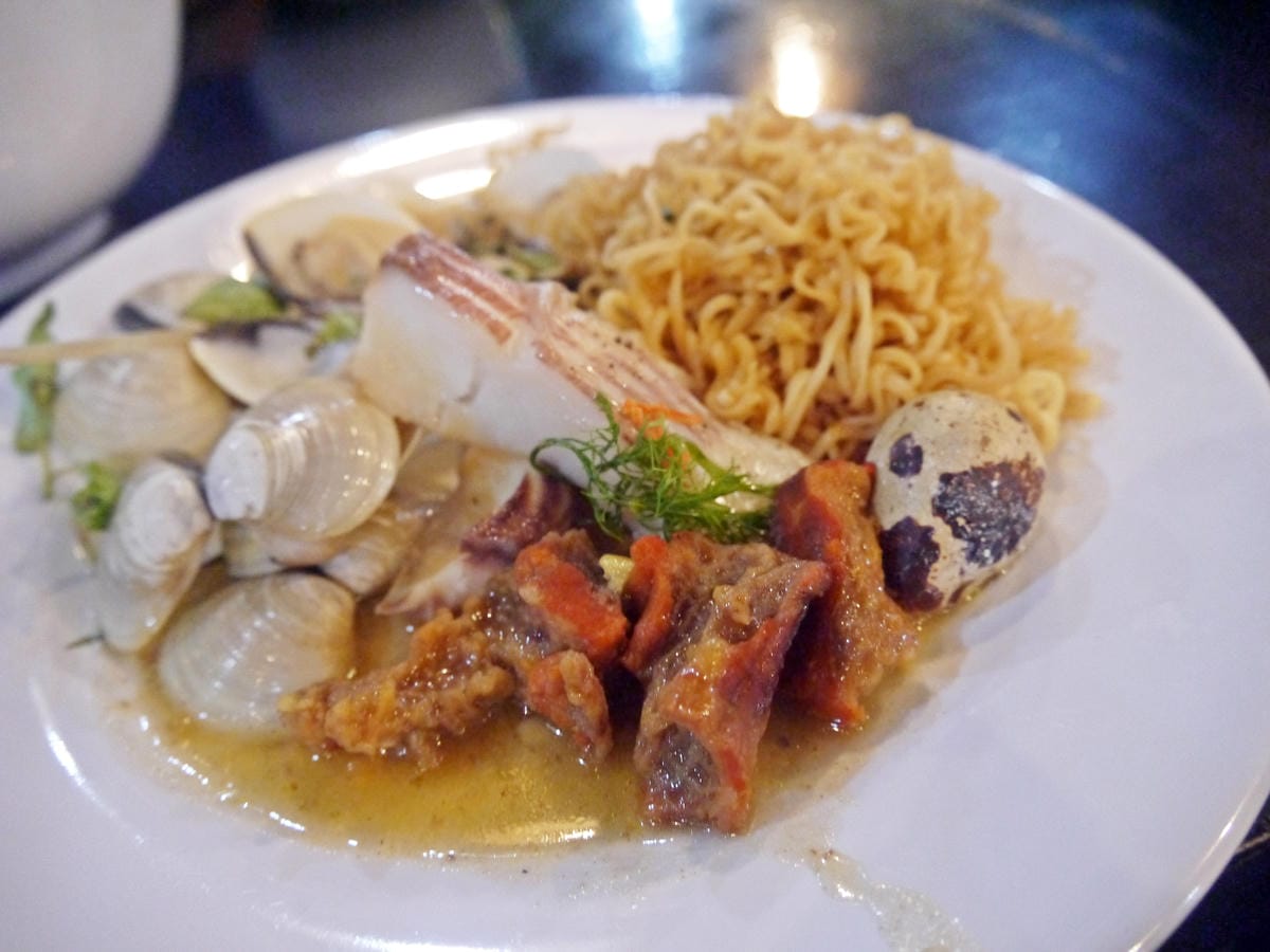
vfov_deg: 49.7
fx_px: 1027
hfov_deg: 63.4
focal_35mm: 28
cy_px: 476
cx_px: 635
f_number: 3.5
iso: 1600
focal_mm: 14
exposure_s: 1/40
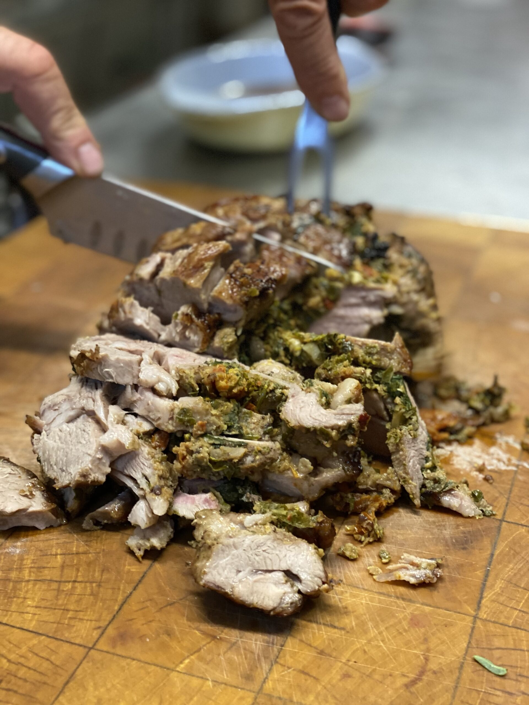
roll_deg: -1.3
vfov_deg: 36.8
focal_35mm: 52
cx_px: 264
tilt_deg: -26.5
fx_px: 1060
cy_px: 352
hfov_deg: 28.0
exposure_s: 1/25
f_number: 2
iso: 320
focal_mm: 6
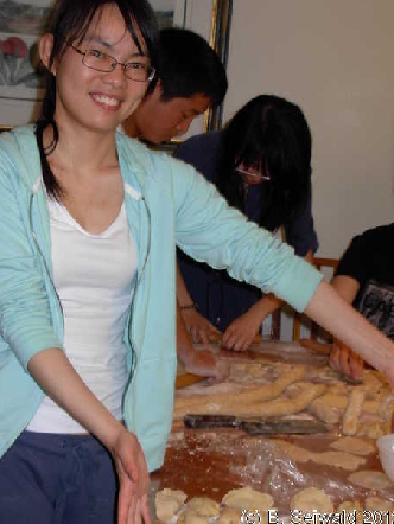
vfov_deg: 25.6
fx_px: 1152
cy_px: 244
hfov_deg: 19.4
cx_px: 190
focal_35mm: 76
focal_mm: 11.5
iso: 79
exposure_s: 1/45.2
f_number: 3.5
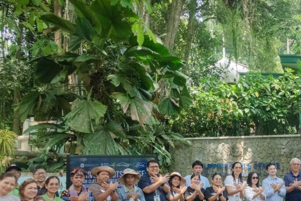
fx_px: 368
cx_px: 235
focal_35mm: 44
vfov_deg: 30.3
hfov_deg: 42.8
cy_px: 133
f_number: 2.8
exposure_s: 1/250
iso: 1250
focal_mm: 9.4
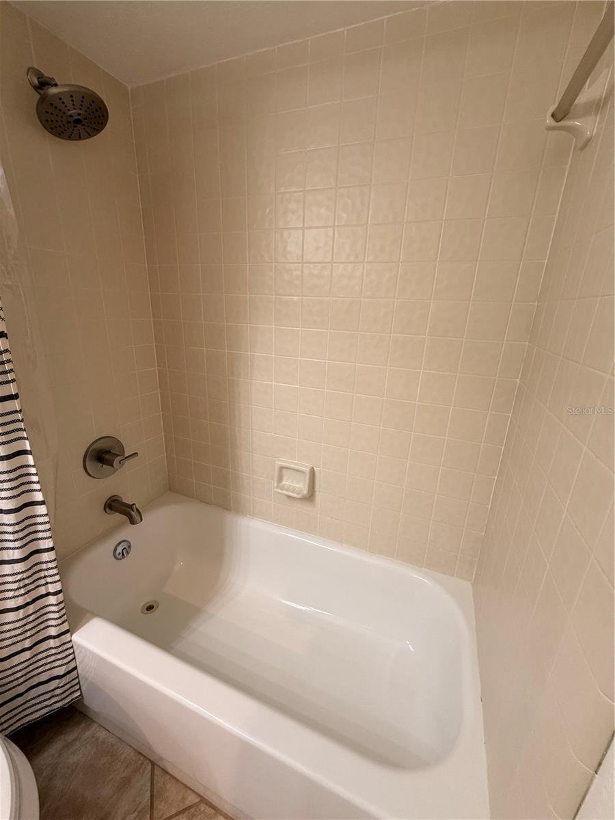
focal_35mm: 14
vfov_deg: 102.1
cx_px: 308
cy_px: 410
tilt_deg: -17.4
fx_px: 332
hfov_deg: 85.7
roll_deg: -2.2
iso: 200
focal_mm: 2.22
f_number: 2.2
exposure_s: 1/60
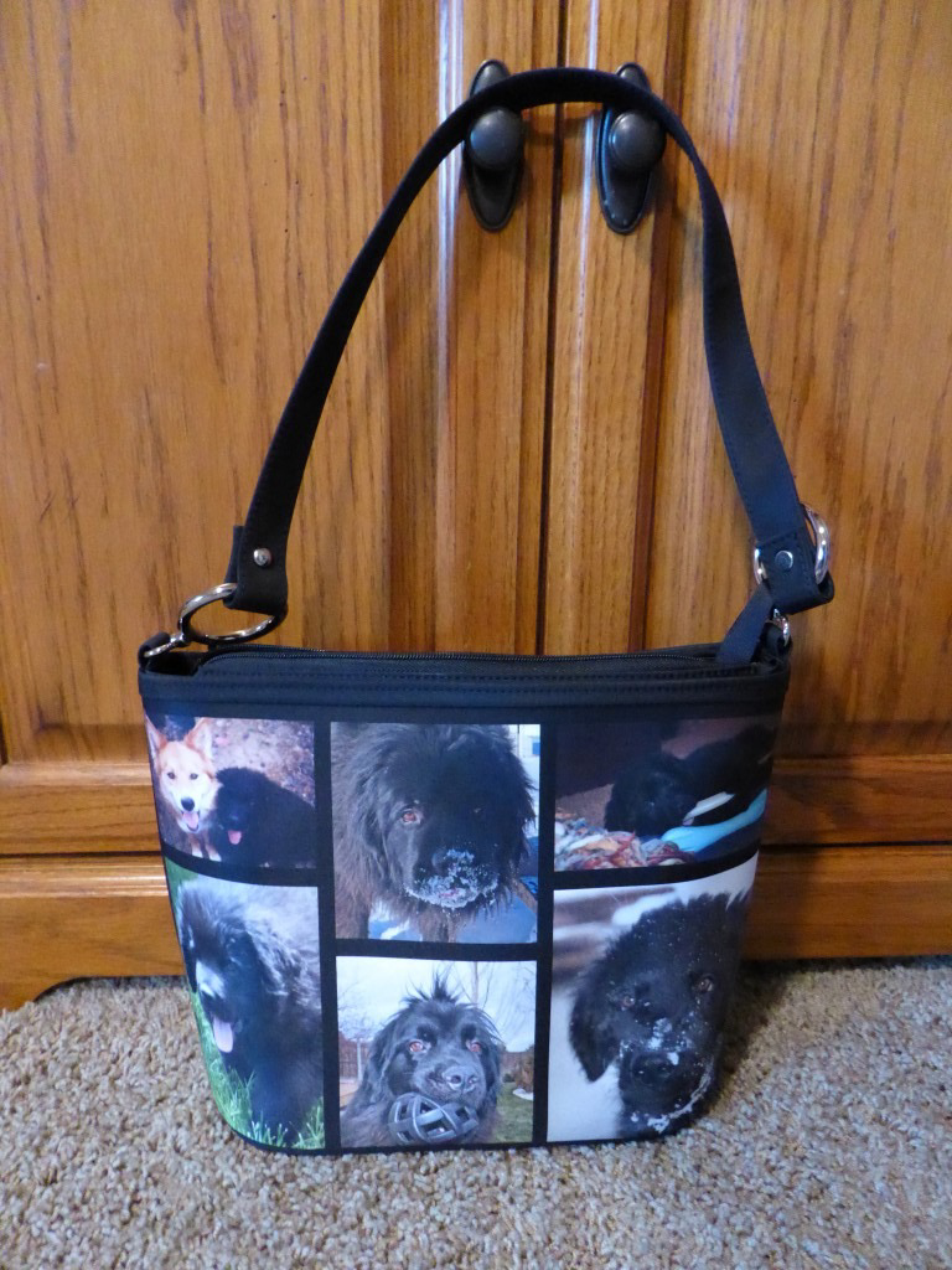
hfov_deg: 54.9
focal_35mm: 25
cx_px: 476
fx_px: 917
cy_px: 635
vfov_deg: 69.4
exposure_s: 1/20
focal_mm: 4.3
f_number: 3.3
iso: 1600
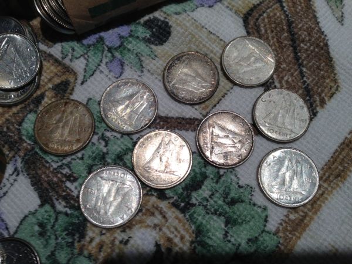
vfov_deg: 42.9
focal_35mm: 33
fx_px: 336
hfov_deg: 55.4
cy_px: 132
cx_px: 176
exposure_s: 1/60
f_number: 2.4
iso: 50
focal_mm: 4.13
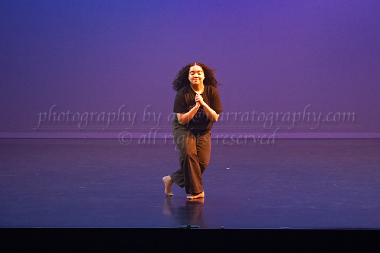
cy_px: 135
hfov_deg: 17.1
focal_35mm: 120
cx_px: 213
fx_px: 1263
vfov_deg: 11.5
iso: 4000
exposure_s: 1/400
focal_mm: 75
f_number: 4
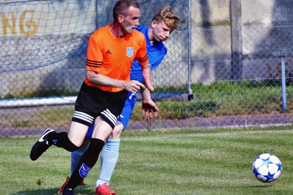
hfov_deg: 6.9
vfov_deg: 4.6
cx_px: 146
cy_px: 98
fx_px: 2443
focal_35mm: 300
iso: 200
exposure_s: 1/800
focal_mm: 200
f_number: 5.6
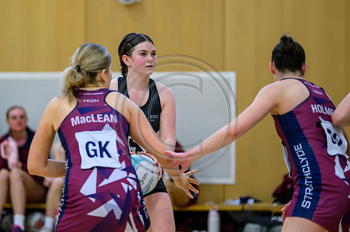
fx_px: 2334
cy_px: 96
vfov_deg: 5.7
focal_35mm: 240
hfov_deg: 8.6
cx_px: 142
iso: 3200
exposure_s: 1/800
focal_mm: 200
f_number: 3.2
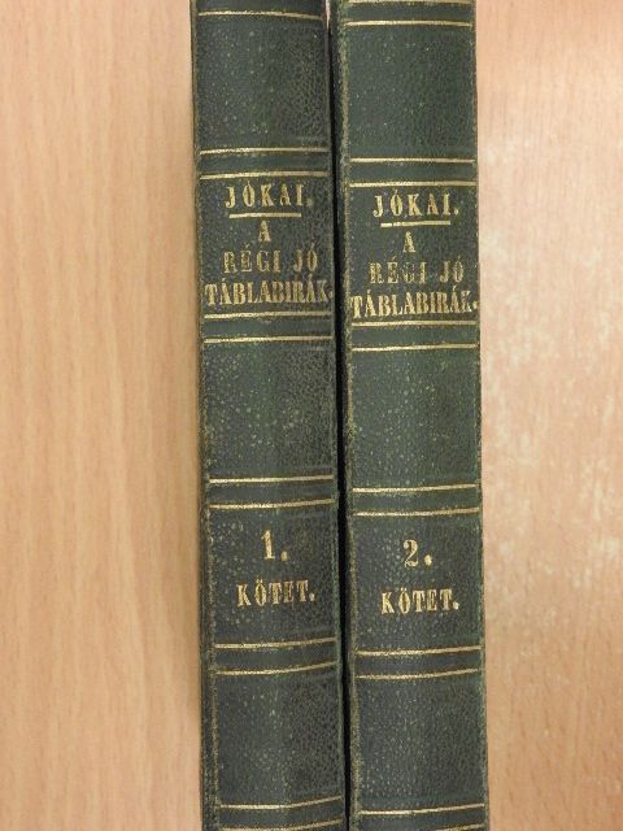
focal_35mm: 80
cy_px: 416
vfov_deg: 24.4
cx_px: 312
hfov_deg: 18.4
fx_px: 1920
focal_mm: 14.3
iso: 900
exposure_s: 1/60
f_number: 4.5
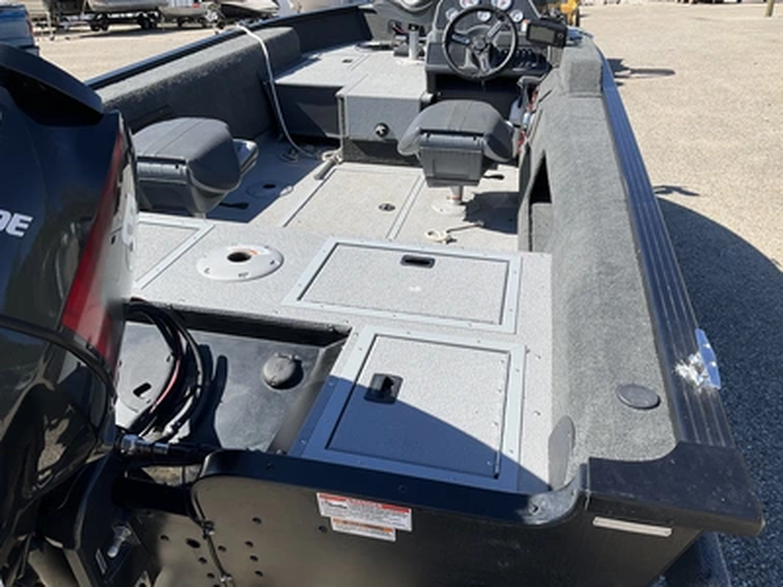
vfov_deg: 48.2
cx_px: 392
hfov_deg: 61.7
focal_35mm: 29
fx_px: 656
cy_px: 294
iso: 25
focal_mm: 3
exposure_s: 1/1577
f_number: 1.8
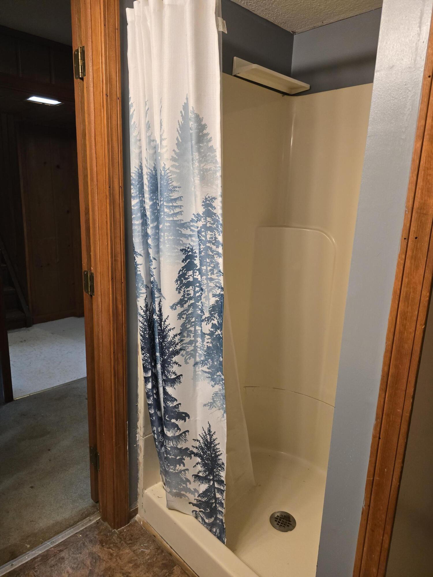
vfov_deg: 73.9
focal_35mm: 23
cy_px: 288
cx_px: 216
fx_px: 384
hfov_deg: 58.9
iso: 640
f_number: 1.7
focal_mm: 6.3
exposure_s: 1/120
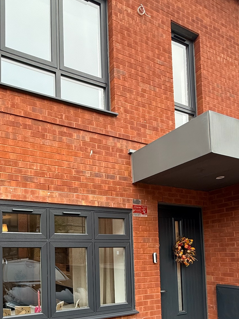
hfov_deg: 51.0
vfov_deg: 64.5
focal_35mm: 25
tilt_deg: +4.0
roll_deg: -0.1
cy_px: 245
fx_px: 230
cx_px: 43
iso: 125
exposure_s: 1/99
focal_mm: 2.22
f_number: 2.2
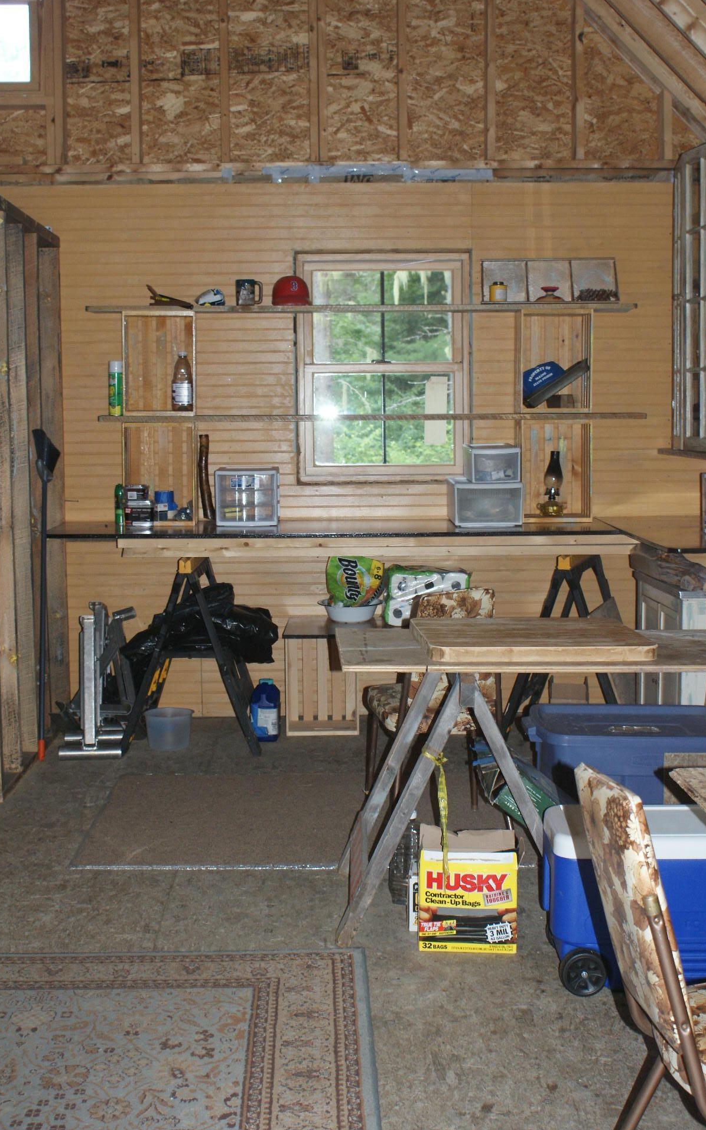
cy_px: 563
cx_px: 363
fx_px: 1323
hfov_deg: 29.9
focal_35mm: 43
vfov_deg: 46.2
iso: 400
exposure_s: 1/60
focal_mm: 28
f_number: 5
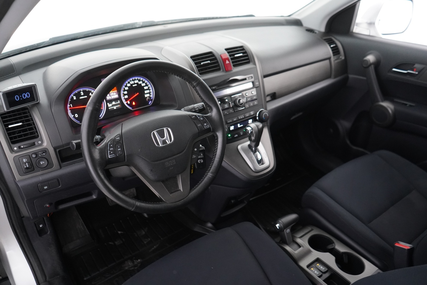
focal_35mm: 28
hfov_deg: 65.5
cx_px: 214
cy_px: 142
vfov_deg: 46.4
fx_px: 332
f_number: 3.5
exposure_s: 1/40
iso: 5000
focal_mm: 28
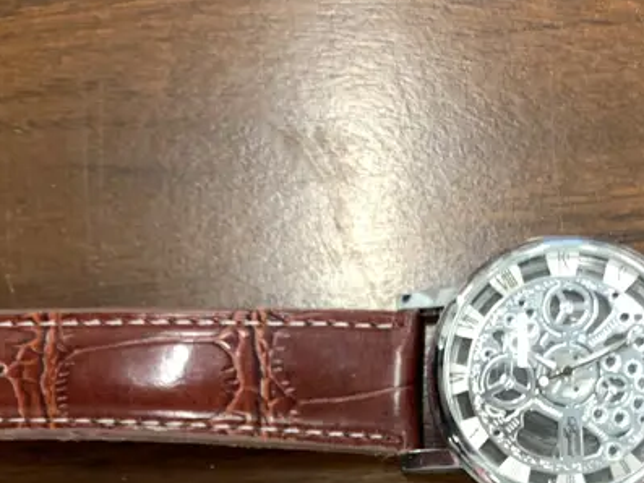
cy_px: 546
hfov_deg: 28.5
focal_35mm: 67
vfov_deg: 20.8
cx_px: 492
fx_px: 1247
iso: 125
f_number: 1.8
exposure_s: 1/50
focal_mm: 4.25
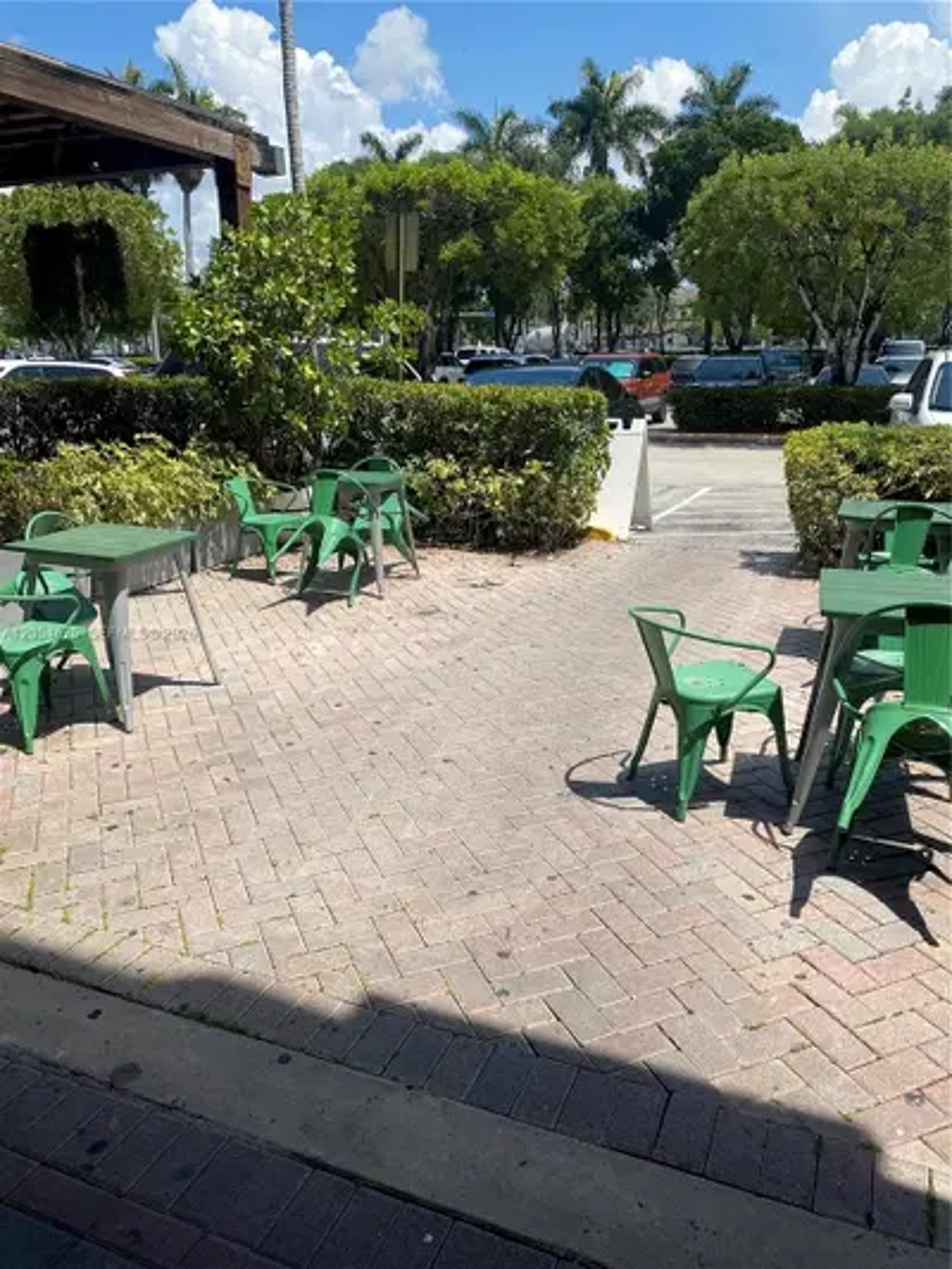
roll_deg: -0.9
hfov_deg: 53.1
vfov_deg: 67.3
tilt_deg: -14.5
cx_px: 476
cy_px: 634
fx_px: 953
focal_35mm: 26
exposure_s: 1/2571
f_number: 1.8
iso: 32
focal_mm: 4.25
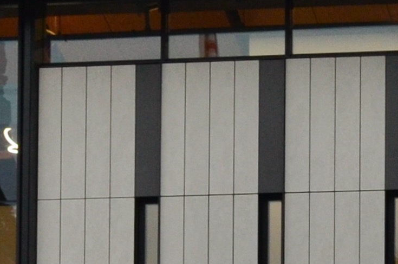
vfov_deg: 5.8
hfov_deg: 8.7
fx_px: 2593
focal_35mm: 235
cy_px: 318
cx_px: 394
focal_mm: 24
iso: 640
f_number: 6.3
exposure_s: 1/125
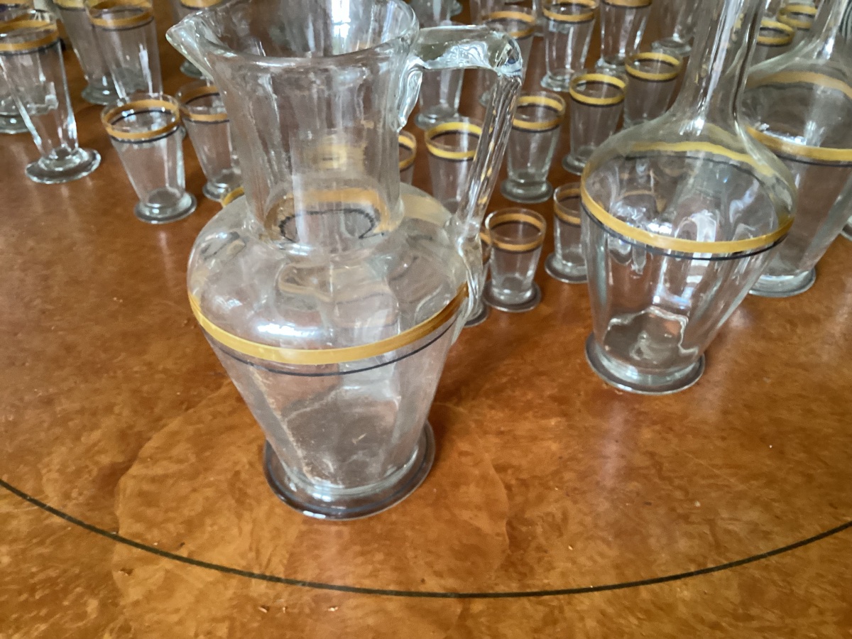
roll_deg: -3.4
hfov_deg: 58.4
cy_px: 320
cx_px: 426
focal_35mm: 31
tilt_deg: -40.1
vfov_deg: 45.4
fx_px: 763
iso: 400
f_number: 2.4
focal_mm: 3.3
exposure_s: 1/33
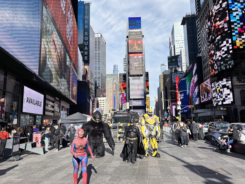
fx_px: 184
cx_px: 122
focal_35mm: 26
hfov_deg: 67.3
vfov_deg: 53.1
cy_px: 92
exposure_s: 1/3165
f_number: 1.5
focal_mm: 5.7
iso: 50
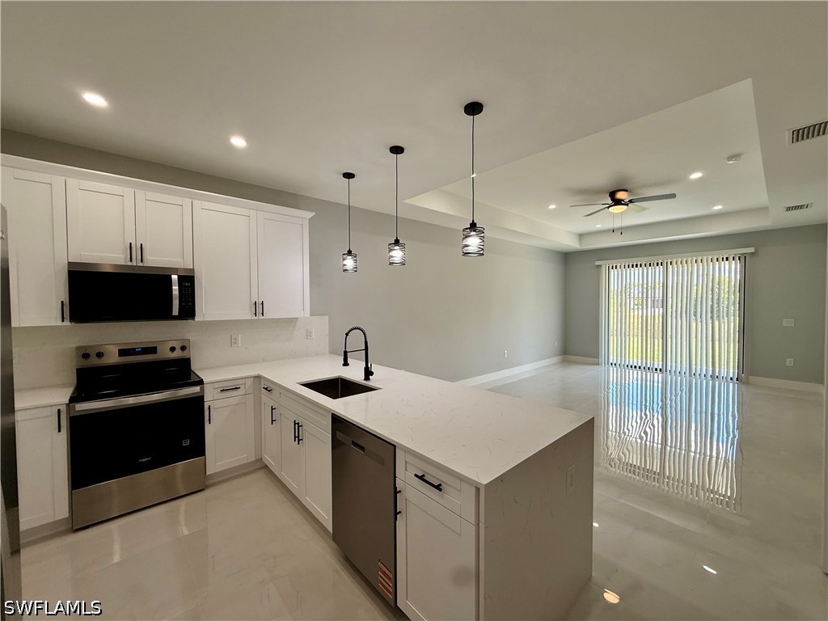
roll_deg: -0.5
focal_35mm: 14
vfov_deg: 85.7
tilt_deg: +0.0
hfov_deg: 102.1
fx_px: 335
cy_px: 310
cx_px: 414
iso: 80
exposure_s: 1/120
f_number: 2.2
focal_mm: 2.22
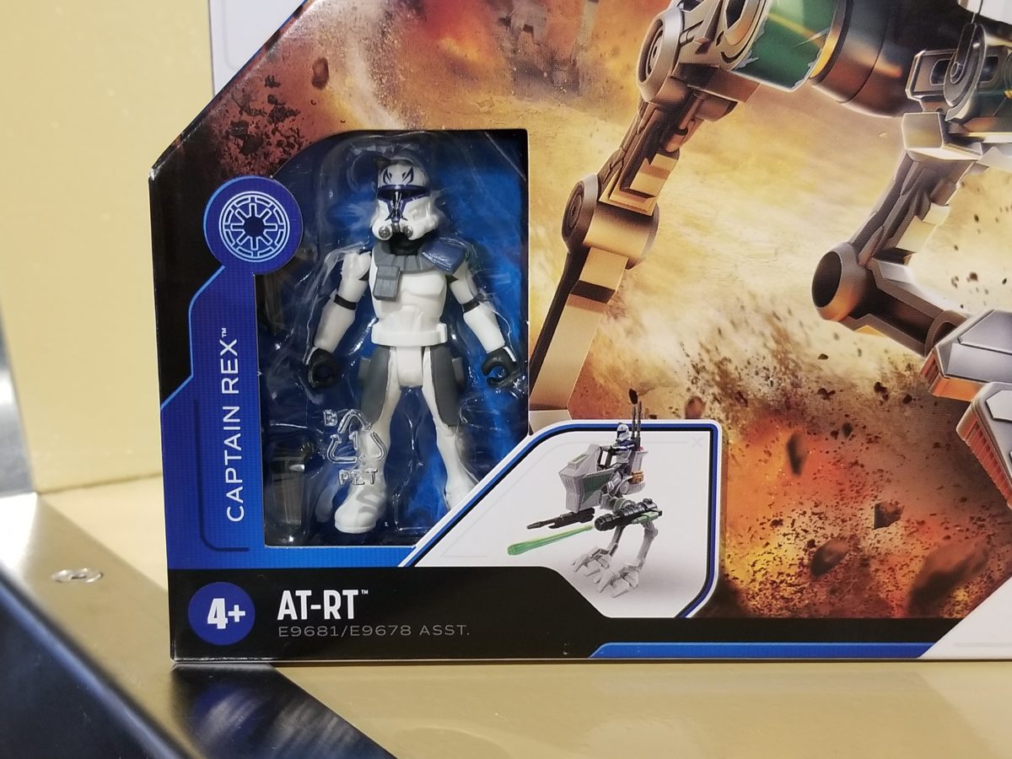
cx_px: 506
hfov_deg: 67.3
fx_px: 760
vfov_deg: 53.1
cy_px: 380
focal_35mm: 26
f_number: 1.7
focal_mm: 4.25
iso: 200
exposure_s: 1/24
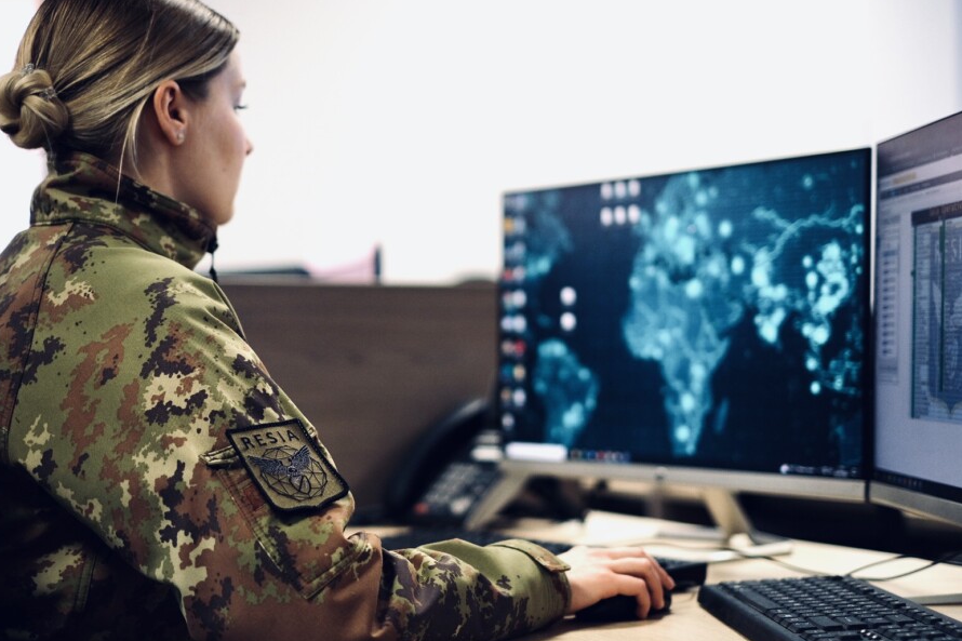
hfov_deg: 32.9
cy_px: 311
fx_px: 1630
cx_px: 489
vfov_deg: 22.3
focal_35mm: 61
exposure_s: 1/320
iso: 500
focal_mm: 35
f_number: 1.4
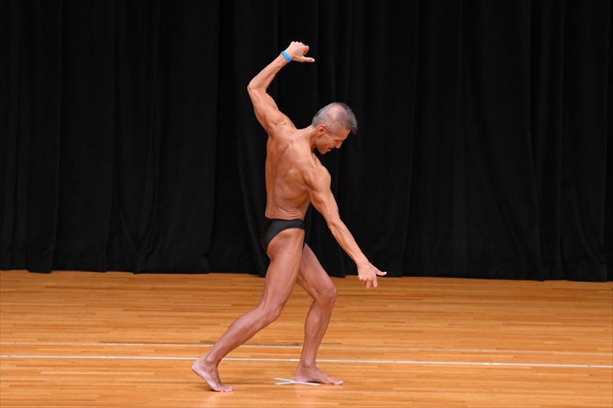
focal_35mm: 270
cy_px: 204
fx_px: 4595
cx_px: 306
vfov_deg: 5.1
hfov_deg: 7.6
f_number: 5.6
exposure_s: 1/400
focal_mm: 180
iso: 3200
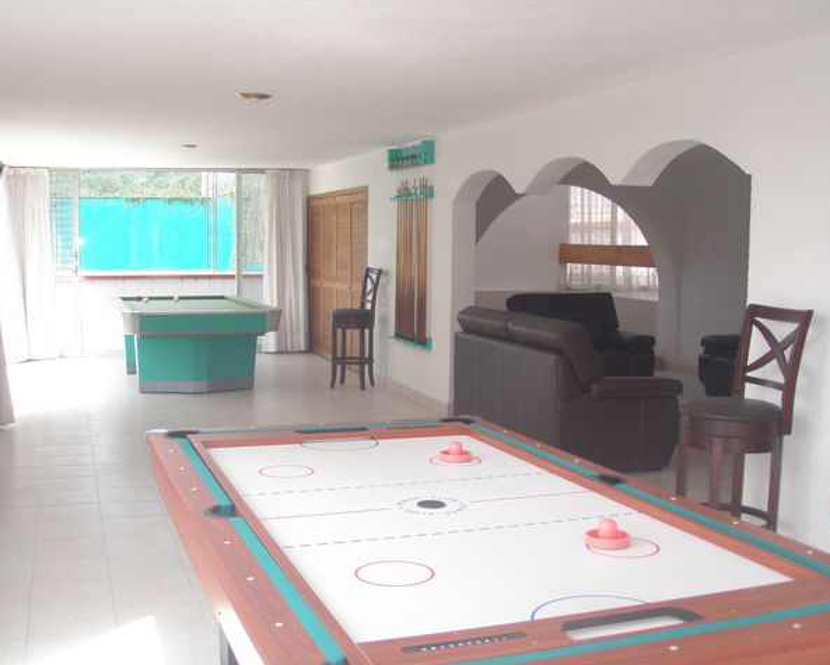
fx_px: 983
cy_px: 332
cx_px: 414
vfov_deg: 37.4
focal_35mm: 40
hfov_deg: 45.8
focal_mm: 6.7
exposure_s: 1/200
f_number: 3.5
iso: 80
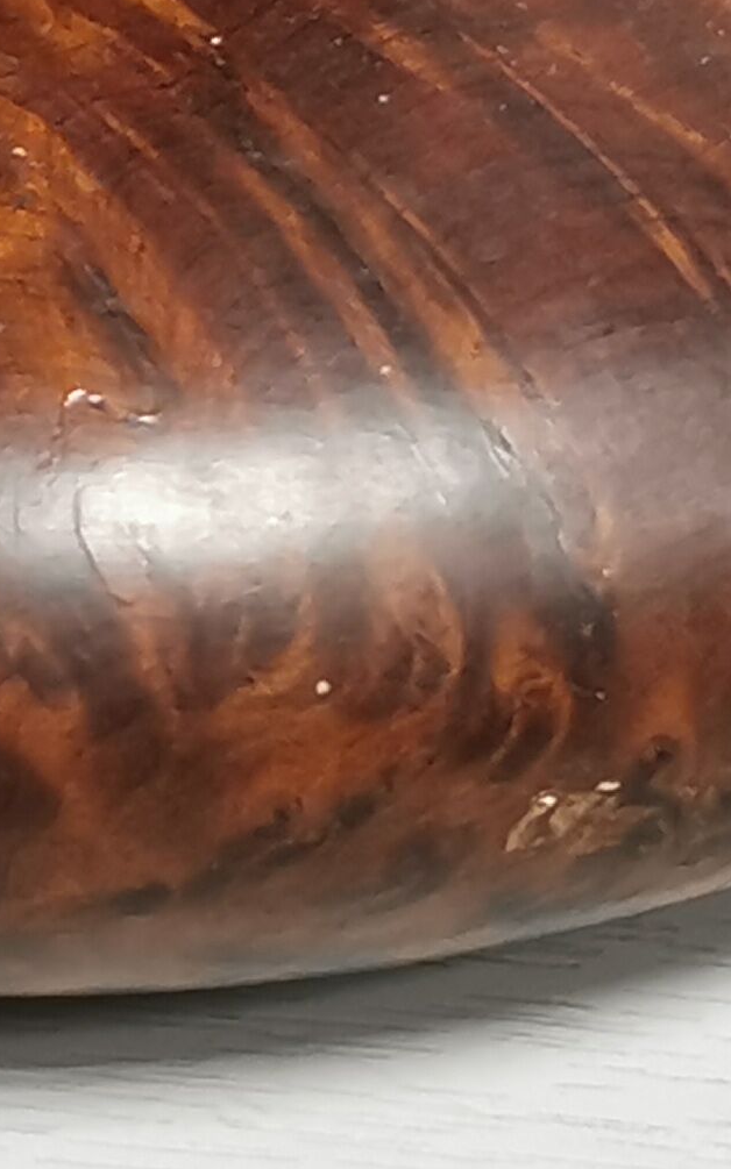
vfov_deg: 11.7
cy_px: -40
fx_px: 5643
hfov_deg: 7.3
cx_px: -236
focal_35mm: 177
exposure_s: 1/69
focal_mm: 5.58
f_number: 1.8
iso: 160
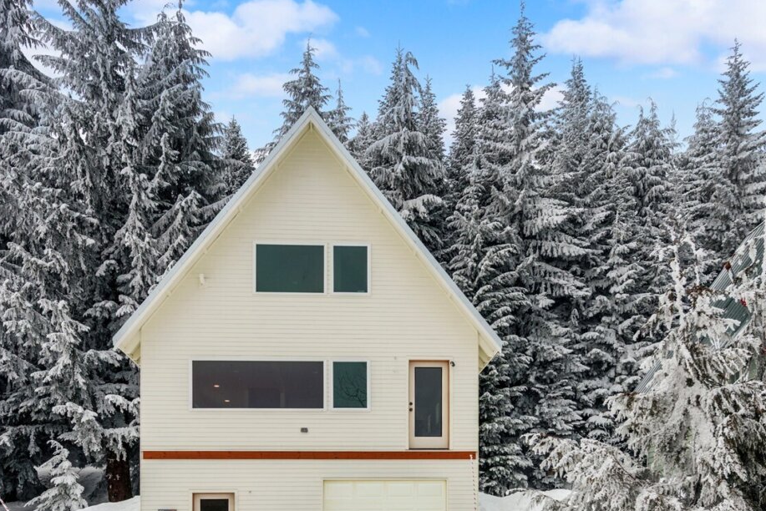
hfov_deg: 63.6
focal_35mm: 29
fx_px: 617
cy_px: 362
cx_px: 363
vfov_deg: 44.0
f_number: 7.1
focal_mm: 19
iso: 250
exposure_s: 1/400
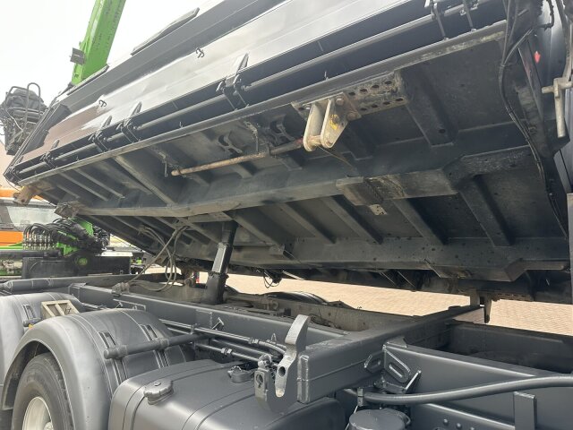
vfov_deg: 56.8
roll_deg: +0.3
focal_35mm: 24
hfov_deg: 71.6
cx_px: 286
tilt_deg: +3.3
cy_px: 215
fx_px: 397
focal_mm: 6.86
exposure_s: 1/121
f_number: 1.78
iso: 200
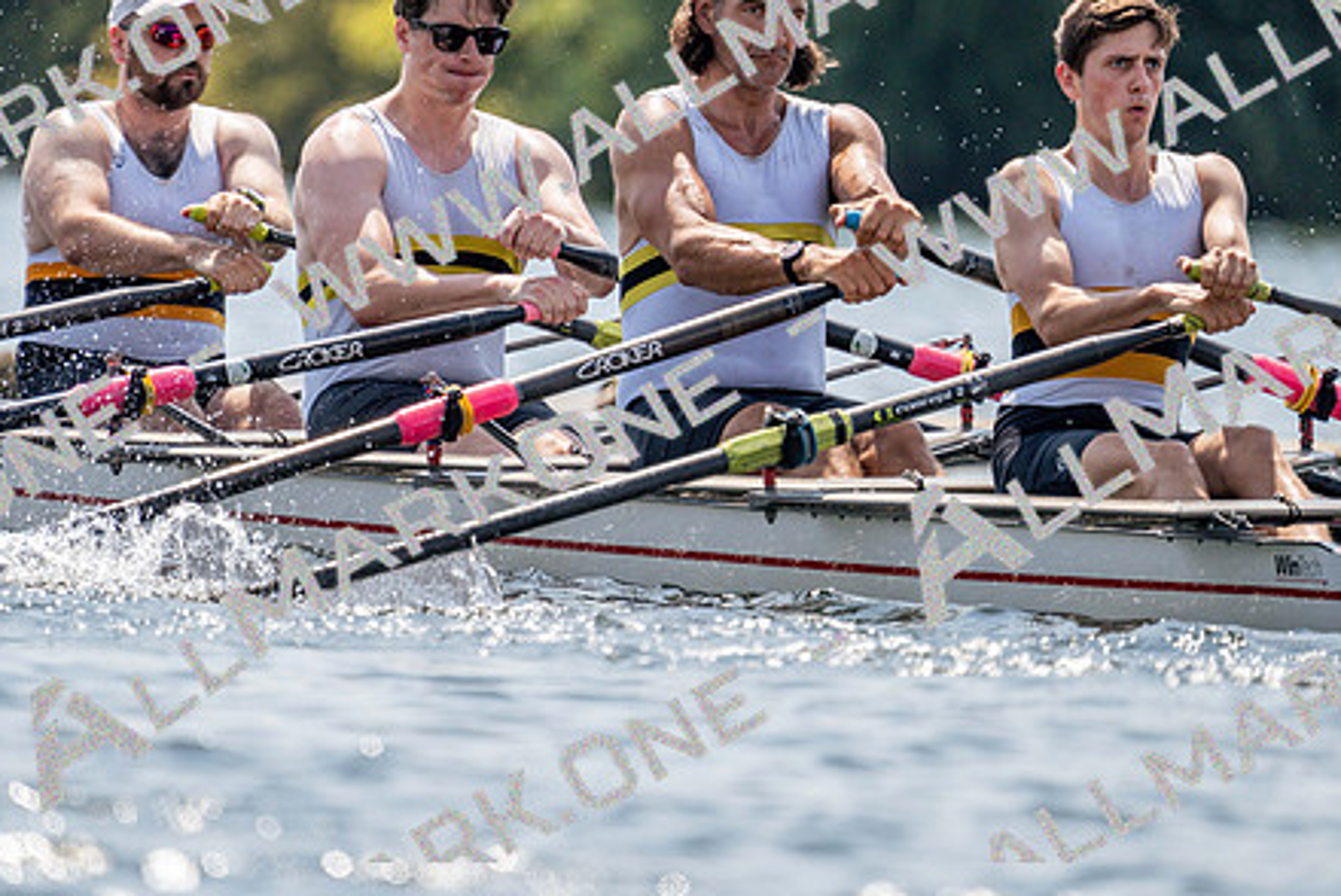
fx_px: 29483
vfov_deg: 1.7
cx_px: 649
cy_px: 340
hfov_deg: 2.6
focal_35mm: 791
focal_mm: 600
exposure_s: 1/1600
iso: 250
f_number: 6.3
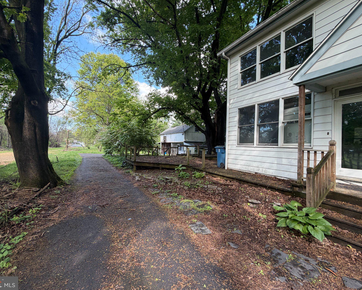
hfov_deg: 96.6
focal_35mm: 15
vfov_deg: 84.0
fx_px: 161
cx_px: 168
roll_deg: -2.7
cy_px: 143
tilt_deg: +1.2
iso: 80
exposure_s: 1/121
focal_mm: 2.22
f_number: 2.2
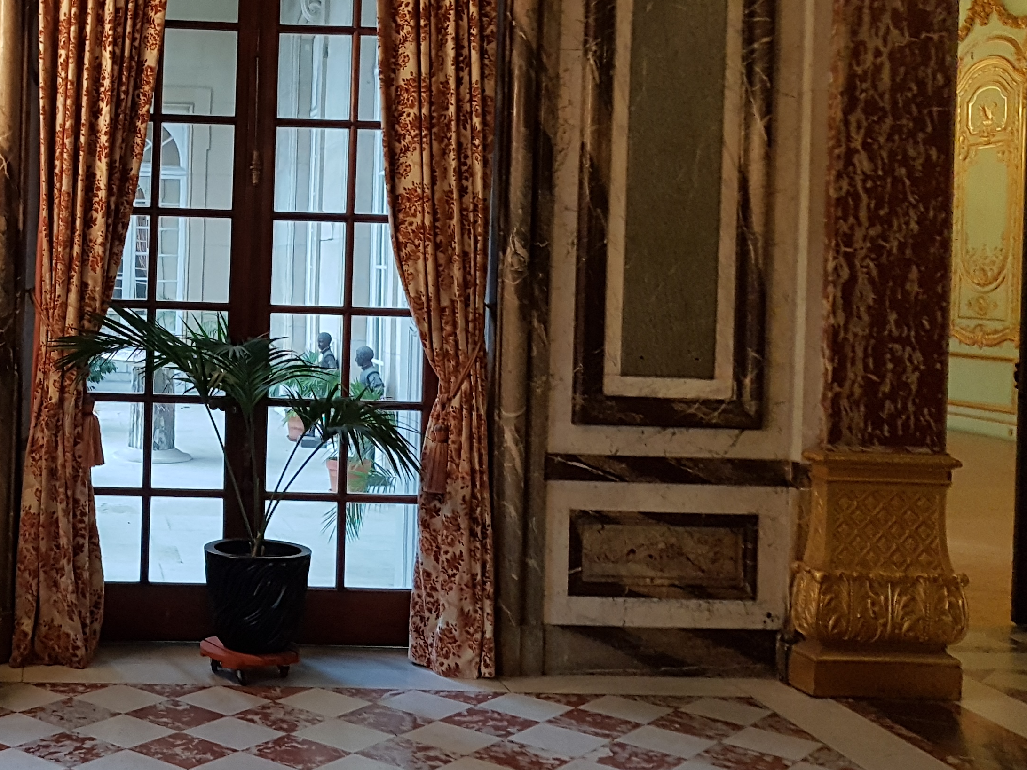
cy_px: 266
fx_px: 1424
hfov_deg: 37.8
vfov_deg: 30.1
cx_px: 168
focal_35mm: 48
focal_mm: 4.2
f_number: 1.7
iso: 250
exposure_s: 1/100
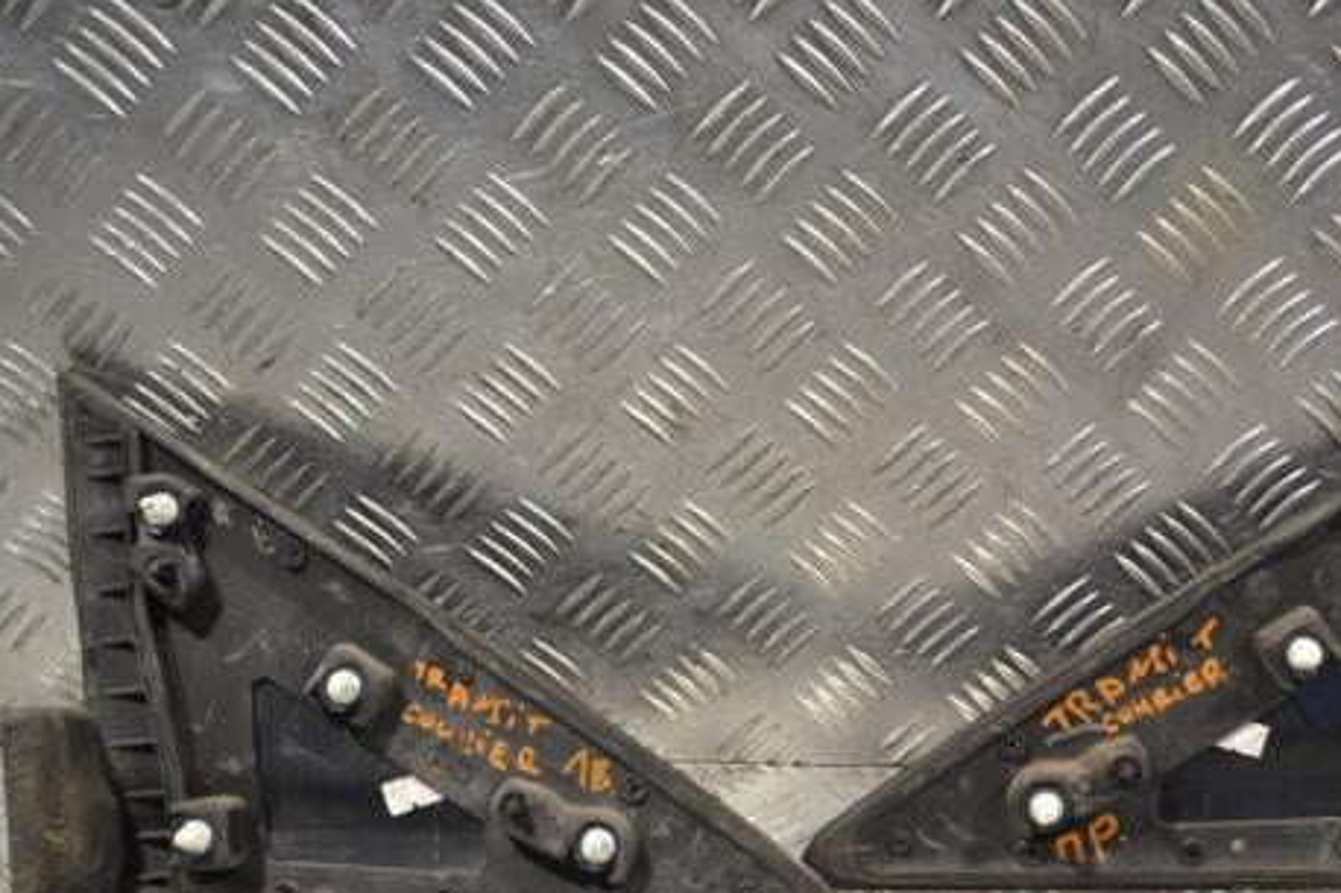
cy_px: 559
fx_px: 2048
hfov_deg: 36.1
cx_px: 802
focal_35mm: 55
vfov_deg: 24.5
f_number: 4.5
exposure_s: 1/80
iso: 400
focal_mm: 28
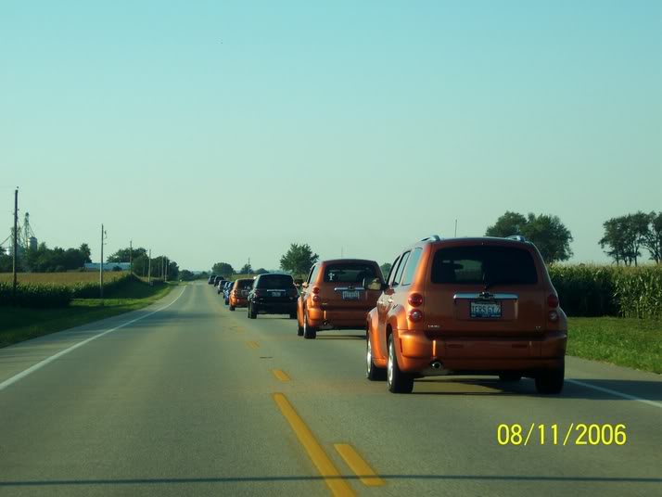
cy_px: 248
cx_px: 331
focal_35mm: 117
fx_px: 2238
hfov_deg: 16.8
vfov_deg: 12.7
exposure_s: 1/250
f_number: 4.8
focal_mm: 24
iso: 100
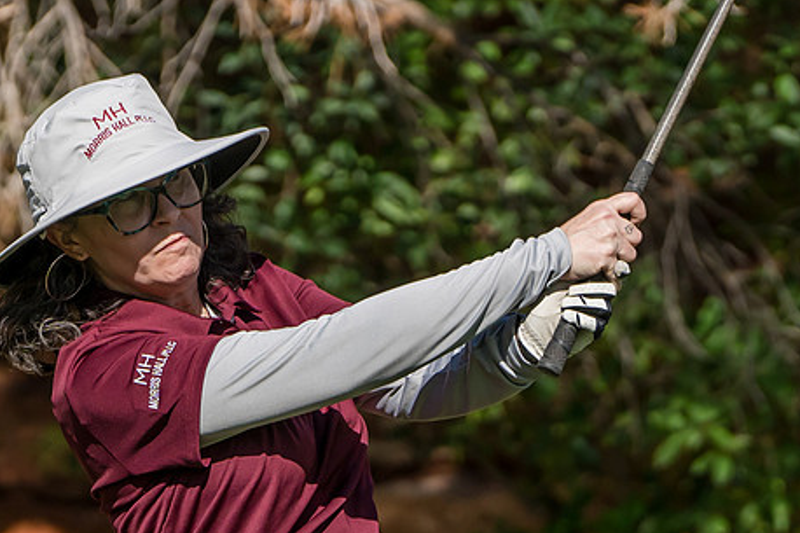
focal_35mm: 381
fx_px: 8463
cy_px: 704
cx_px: 143
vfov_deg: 3.6
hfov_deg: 5.4
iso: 320
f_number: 2.8
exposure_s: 1/8000
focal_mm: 114
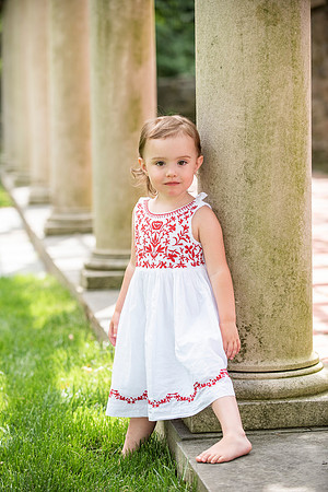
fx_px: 1394
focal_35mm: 102
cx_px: 164
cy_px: 246
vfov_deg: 20.0
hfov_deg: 13.4
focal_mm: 102
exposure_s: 1/1000
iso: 640
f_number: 3.5
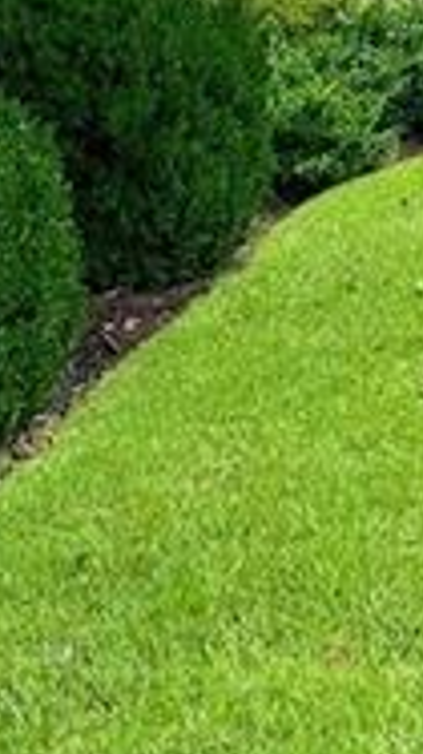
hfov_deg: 10.5
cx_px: 963
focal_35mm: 101
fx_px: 2017
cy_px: -437
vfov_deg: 18.3
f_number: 1.5
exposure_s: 1/639
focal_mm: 5.7
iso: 50
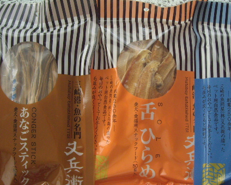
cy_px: 88
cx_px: 138
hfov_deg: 33.5
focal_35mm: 56
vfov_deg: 27.1
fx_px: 383
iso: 200
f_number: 2.7
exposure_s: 1/25
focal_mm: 6.2
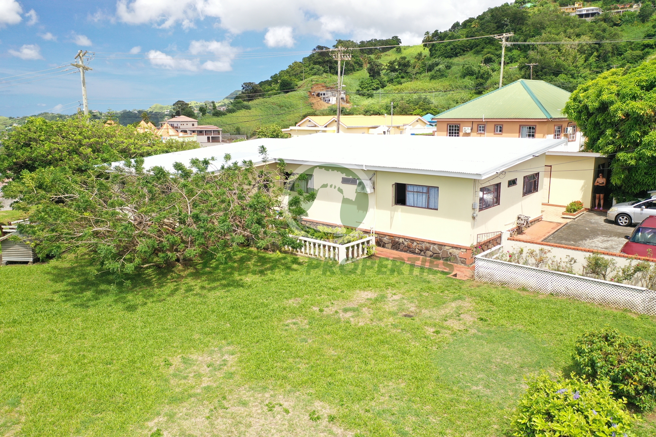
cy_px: 218
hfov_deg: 65.5
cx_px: 328
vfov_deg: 46.4
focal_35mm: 28
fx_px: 510
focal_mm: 10.26
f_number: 3.2
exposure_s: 1/30
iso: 100
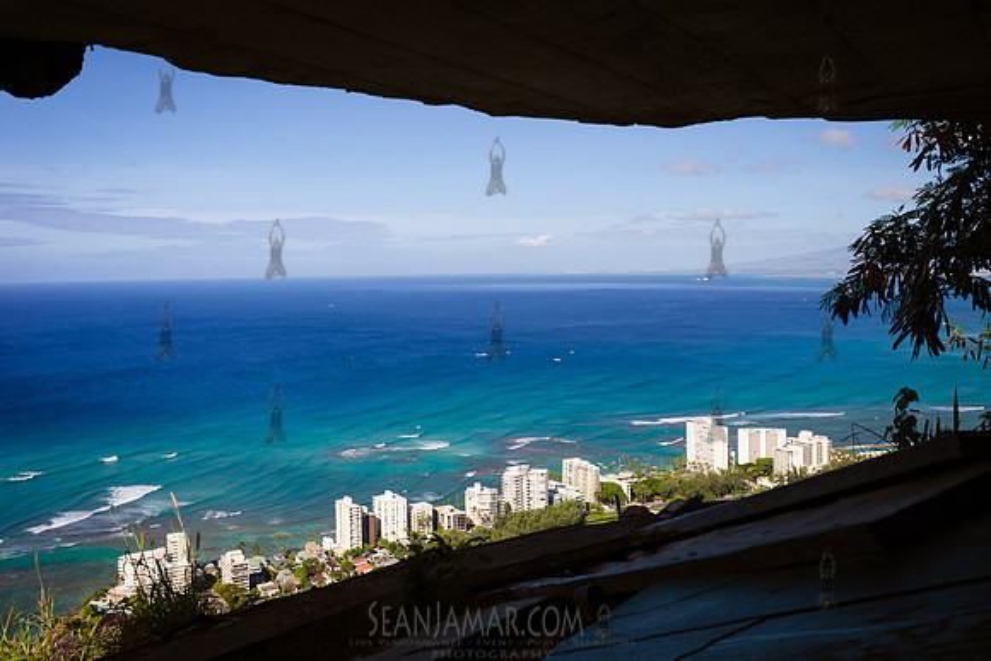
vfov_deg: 37.5
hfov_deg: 53.9
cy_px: 330
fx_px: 975
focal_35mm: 35
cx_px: 496
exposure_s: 1/250
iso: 200
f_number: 10
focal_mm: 35
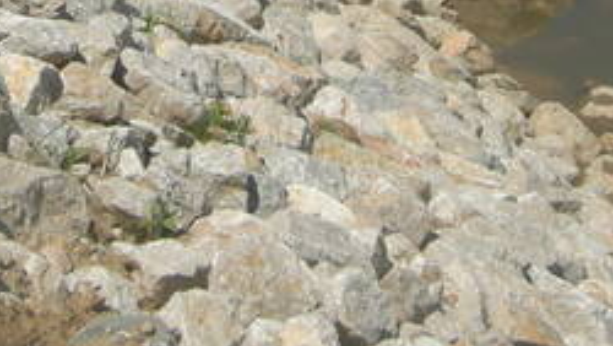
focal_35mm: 113
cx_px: 282
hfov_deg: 18.9
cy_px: -302
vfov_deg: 10.1
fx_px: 1838
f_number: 6.8
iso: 64
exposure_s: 1/355
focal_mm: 7.5
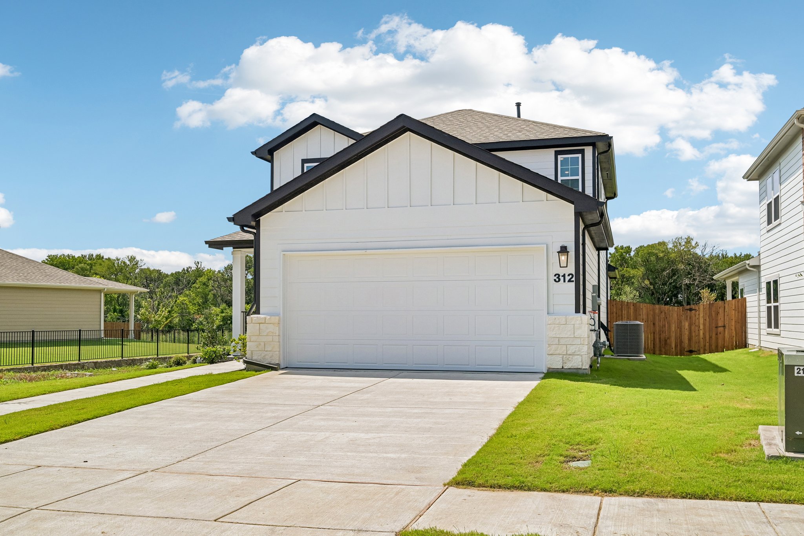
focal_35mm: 30
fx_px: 670
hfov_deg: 61.9
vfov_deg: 43.6
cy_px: 268
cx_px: 402
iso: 400
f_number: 8
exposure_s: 1/2000
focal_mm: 30
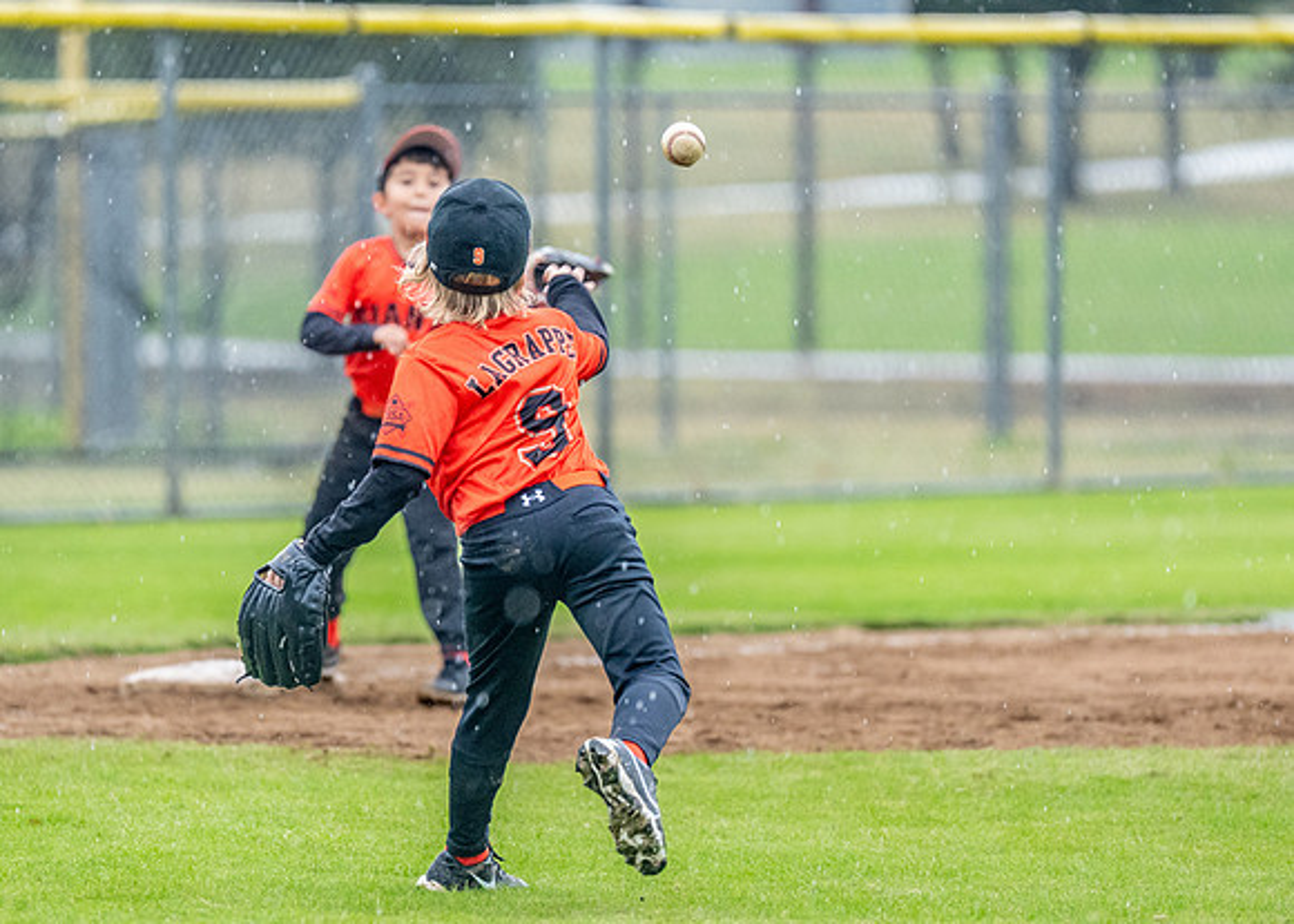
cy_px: 551
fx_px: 13742
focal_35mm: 374
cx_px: 518
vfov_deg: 3.8
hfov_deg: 5.4
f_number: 2.8
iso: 1600
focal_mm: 200
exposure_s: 1/1000
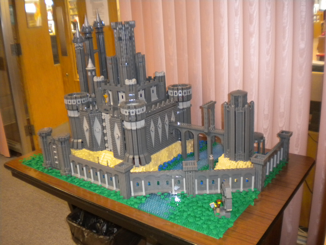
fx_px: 330
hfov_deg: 52.6
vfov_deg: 40.7
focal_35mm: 35
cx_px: 163
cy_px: 122
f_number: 3.1
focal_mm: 6.3
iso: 400
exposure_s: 1/30
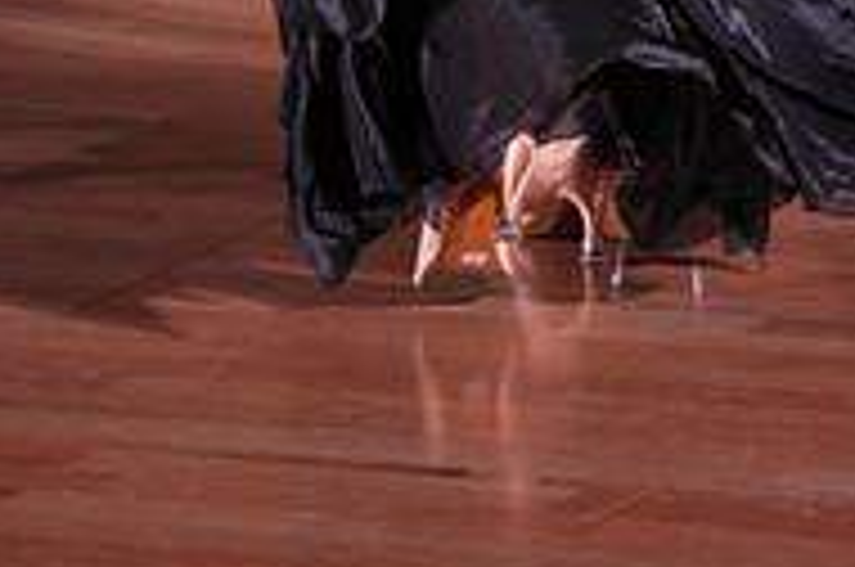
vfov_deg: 4.4
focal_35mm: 303
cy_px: -688
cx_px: 826
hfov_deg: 6.8
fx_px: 7184
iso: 800
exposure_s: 1/400
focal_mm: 99
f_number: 2.8
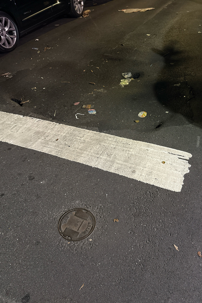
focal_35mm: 28
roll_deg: +1.6
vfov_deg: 65.5
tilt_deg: -40.0
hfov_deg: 46.3
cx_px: 115
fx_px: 236
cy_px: 153
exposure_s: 1/30
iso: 640
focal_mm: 5.96
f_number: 1.6
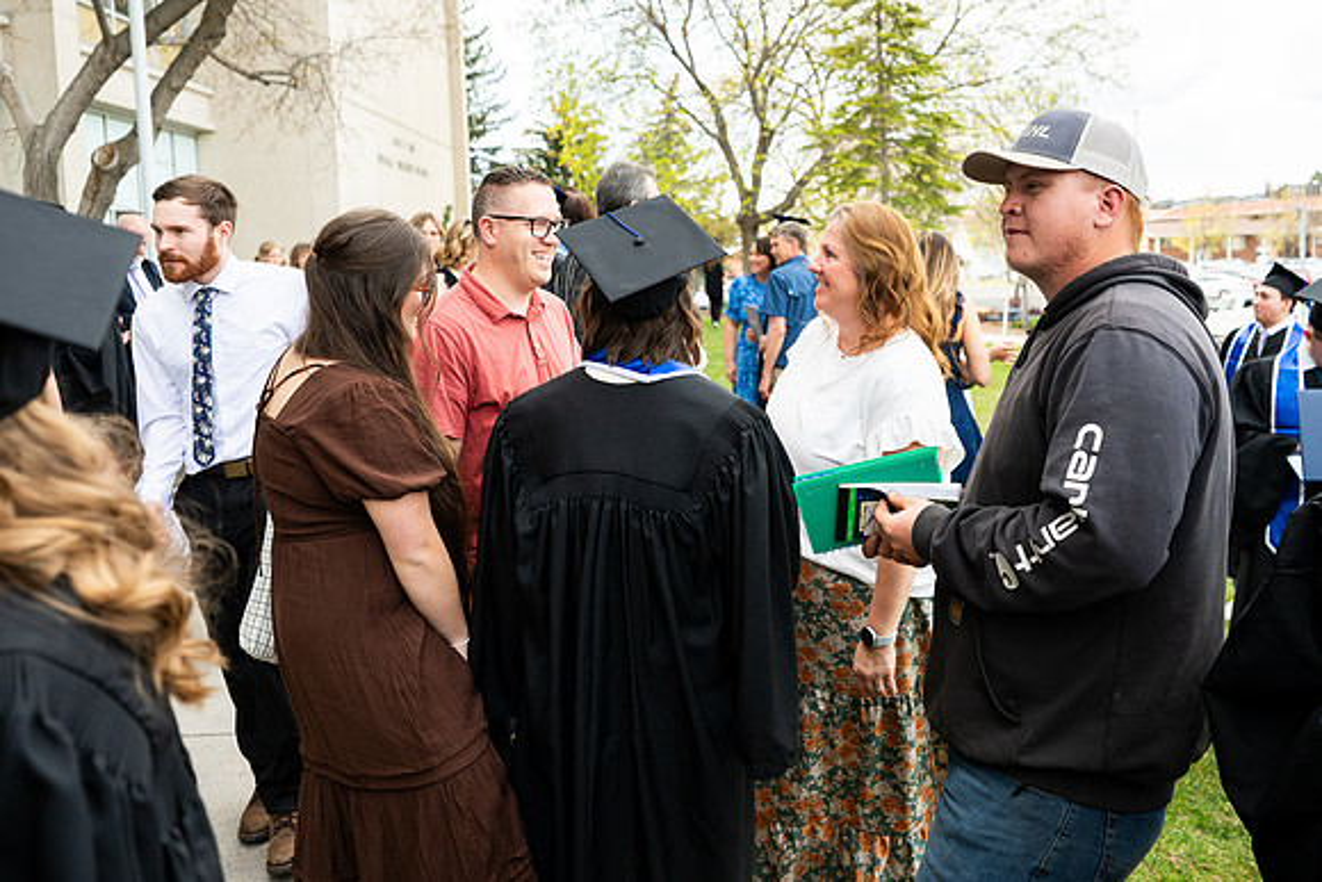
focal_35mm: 32
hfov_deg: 59.3
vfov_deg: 41.3
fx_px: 1160
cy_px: 317
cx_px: 701
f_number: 2.8
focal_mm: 24
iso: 200
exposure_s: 1/1250
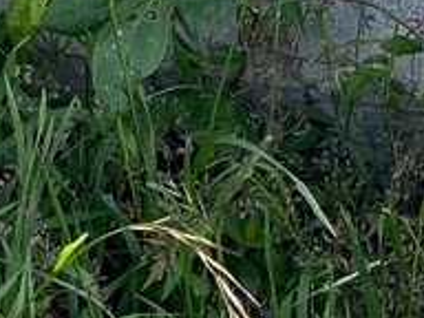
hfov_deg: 9.7
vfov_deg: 6.3
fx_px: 2486
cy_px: -836
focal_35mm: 203
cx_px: 422
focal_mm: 5.1
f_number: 1.6
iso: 50
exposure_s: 1/1957
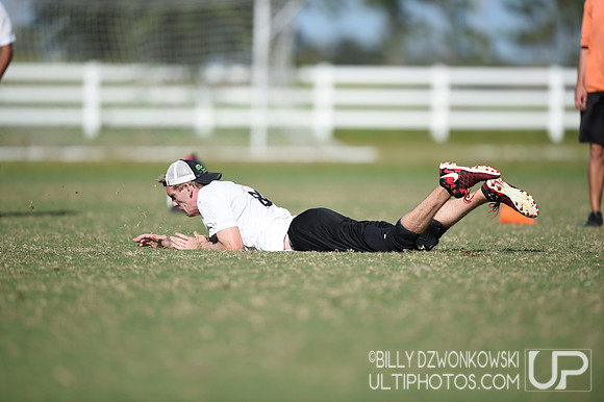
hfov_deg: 5.2
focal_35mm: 400
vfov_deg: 3.4
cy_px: 201
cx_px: 302
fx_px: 6707
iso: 100
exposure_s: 1/2500
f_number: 2.8
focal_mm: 400
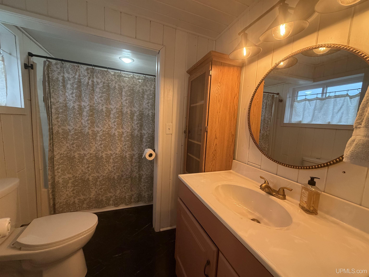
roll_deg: -2.9
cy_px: 138
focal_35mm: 14
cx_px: 184
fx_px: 149
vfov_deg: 85.7
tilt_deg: -7.2
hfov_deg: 102.1
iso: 250
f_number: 2.2
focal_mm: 2.22
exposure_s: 1/60
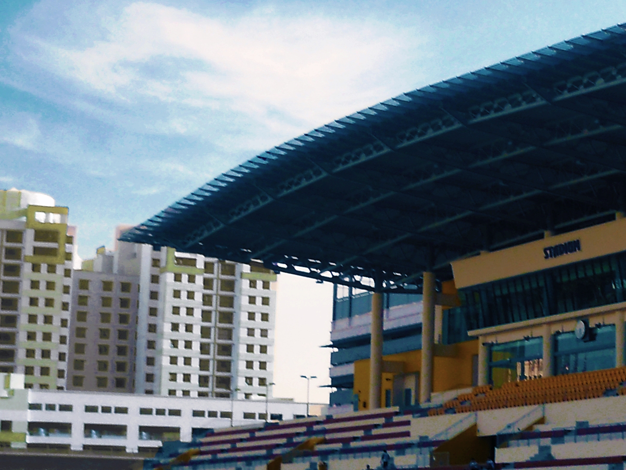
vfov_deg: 16.0
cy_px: 297
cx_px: 581
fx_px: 1664
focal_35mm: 92
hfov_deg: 20.8
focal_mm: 6.72
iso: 80
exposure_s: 1/250
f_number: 5.5
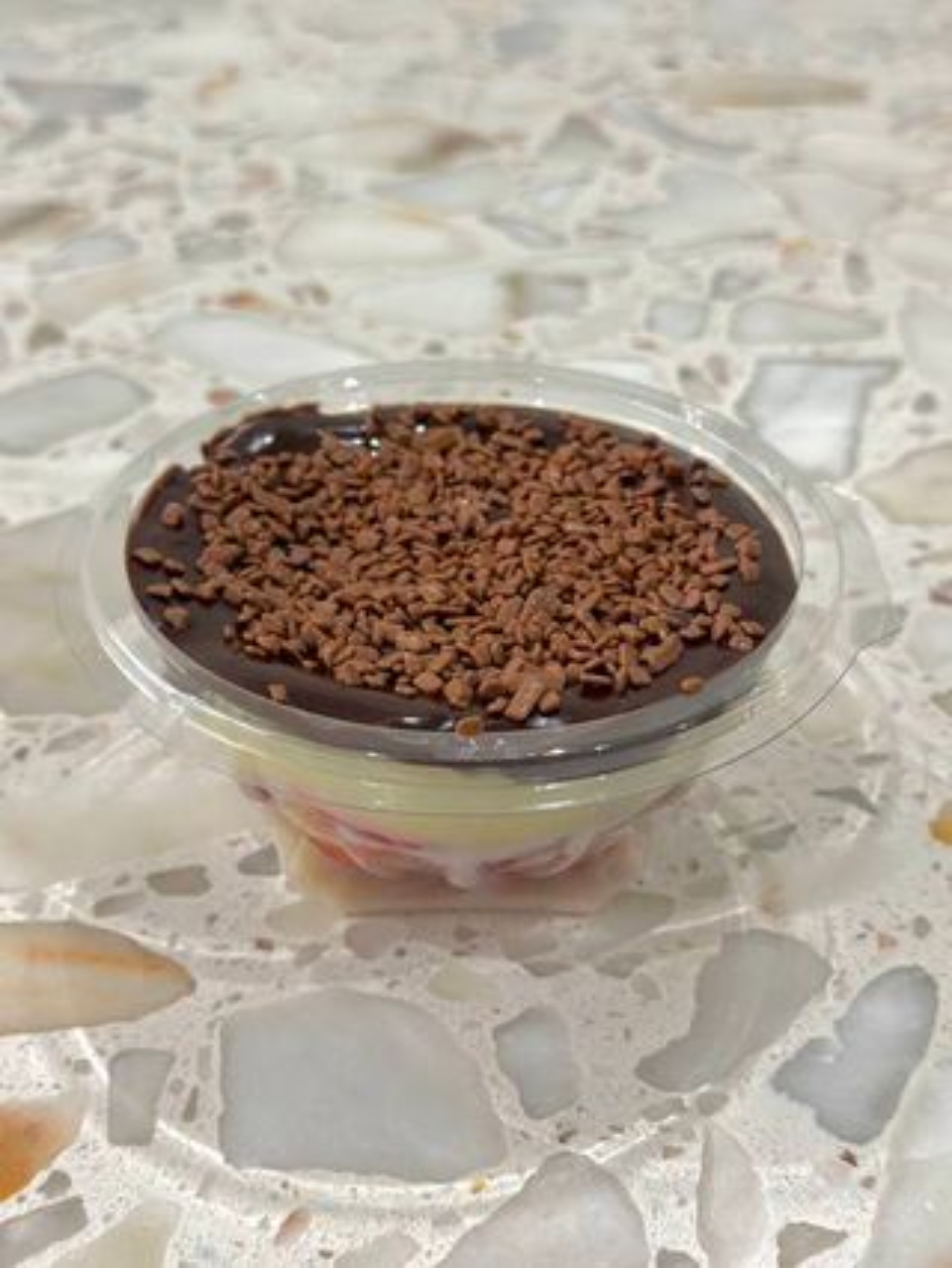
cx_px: 476
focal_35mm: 48
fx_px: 1758
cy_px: 634
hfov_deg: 30.3
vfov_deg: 39.6
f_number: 1.78
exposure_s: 1/100
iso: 200
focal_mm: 6.86
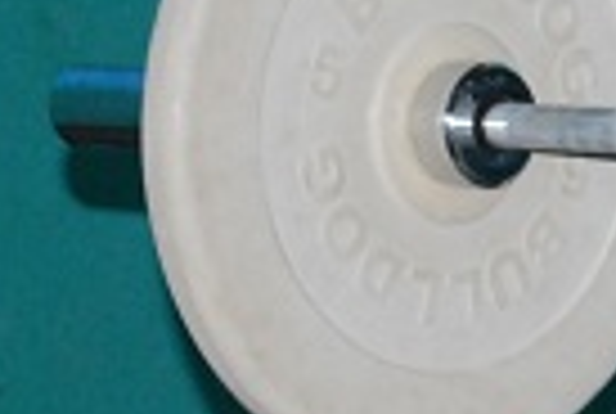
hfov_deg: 5.9
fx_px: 5796
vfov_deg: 4.1
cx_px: 1416
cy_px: 142
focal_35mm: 338
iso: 800
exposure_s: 1/200
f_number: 5.6
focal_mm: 44
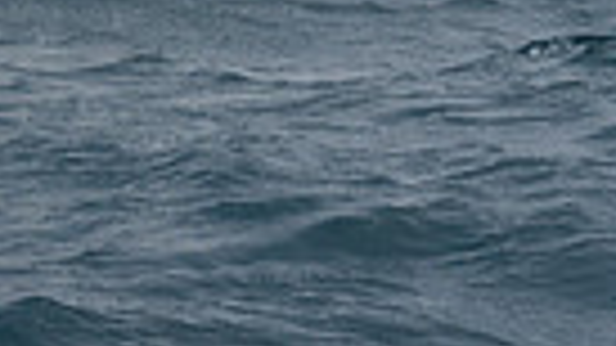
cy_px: -953
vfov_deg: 3.7
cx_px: -178
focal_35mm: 310
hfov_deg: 6.9
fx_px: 5063
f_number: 11
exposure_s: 1/800
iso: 250
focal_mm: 70
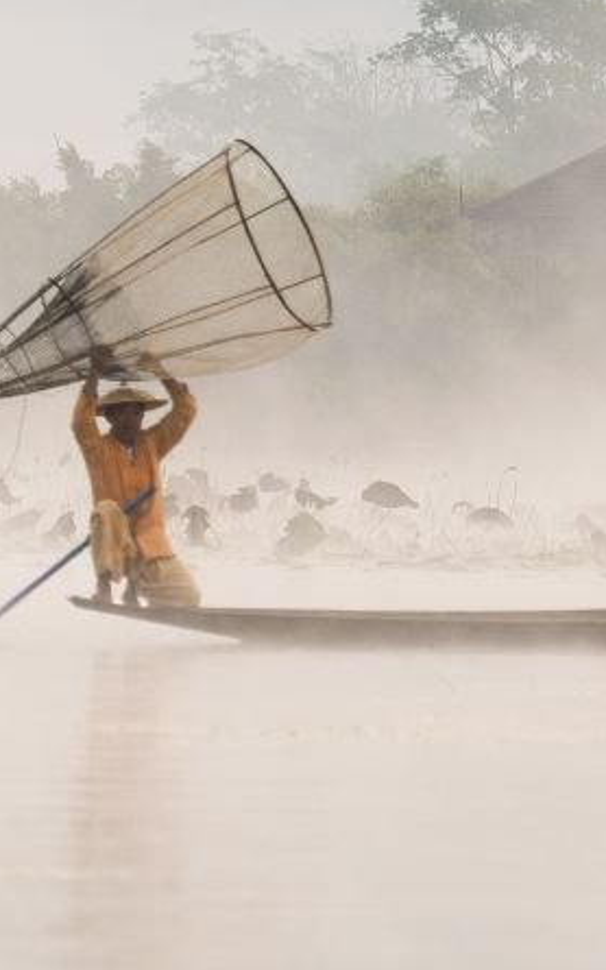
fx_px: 11869
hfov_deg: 2.9
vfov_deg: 4.7
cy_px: 106
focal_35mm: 449
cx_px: 887
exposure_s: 1/200
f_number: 2.8
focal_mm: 98
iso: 250
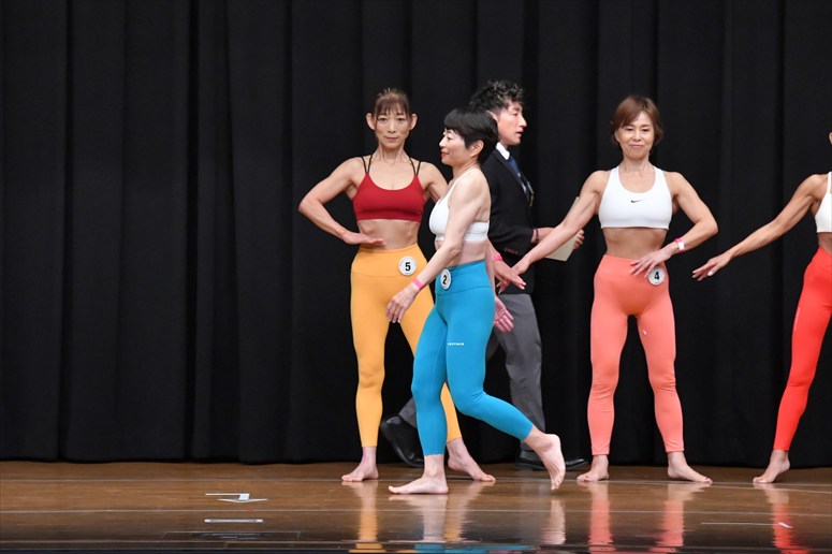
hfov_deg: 9.2
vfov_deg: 6.1
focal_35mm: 225
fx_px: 5198
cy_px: 277
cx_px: 416
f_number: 5.6
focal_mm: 150
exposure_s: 1/400
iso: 8000
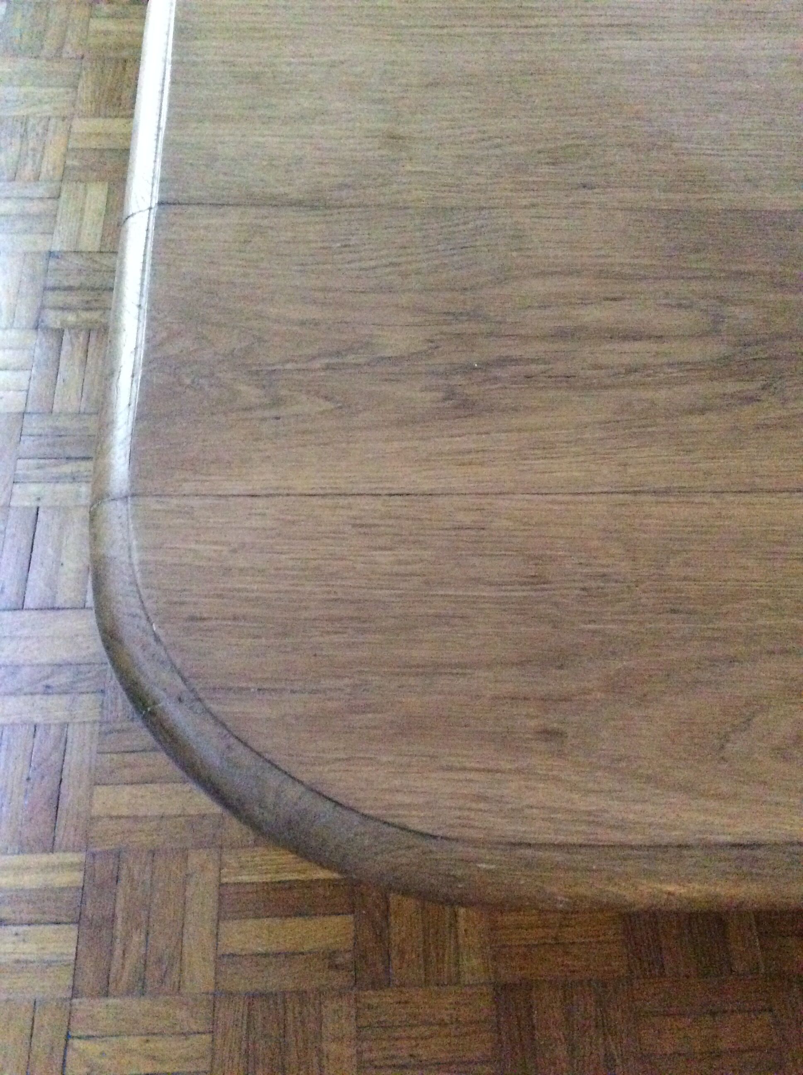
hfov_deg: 44.1
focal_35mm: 32
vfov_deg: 56.9
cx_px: 402
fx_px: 992
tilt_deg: -62.5
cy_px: 538
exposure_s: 1/17
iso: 800
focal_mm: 3.3
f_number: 2.4
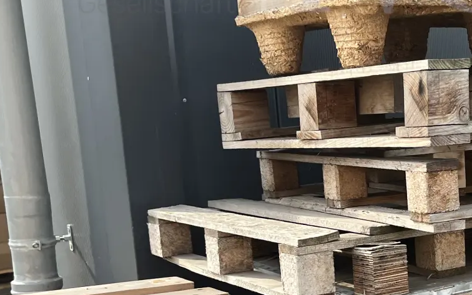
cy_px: 281
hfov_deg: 28.2
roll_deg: +2.8
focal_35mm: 70
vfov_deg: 18.2
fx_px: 900
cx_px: 431
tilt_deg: -11.3
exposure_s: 1/858
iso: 50
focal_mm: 5.1
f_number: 1.6
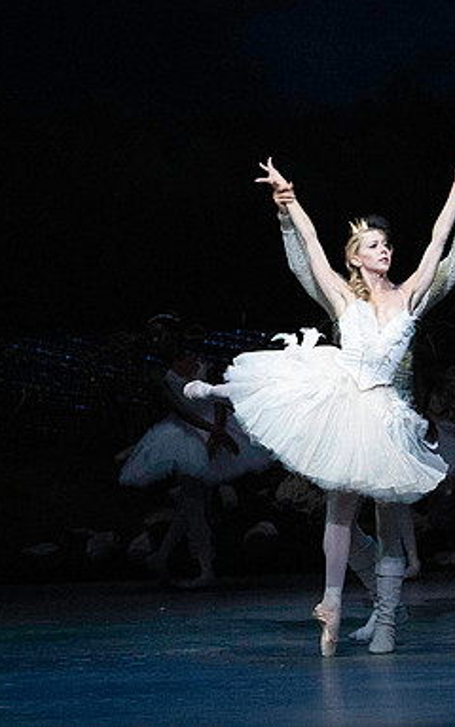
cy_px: 363
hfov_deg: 4.3
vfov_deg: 6.8
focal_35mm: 308
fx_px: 6111
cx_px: 449
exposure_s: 1/400
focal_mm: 200
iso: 25600
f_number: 5
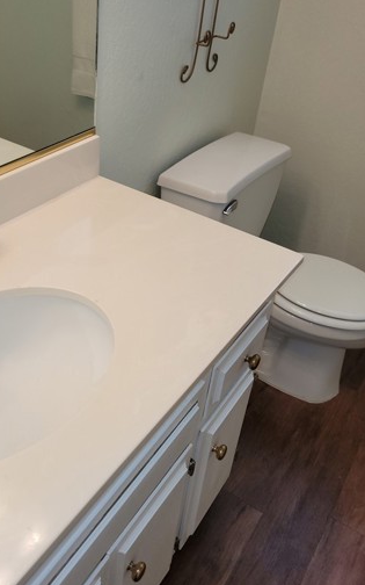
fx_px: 557
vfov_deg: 55.3
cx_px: 134
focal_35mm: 35
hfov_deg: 36.1
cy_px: 273
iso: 64
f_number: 1.8
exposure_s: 1/60
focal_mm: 5.4
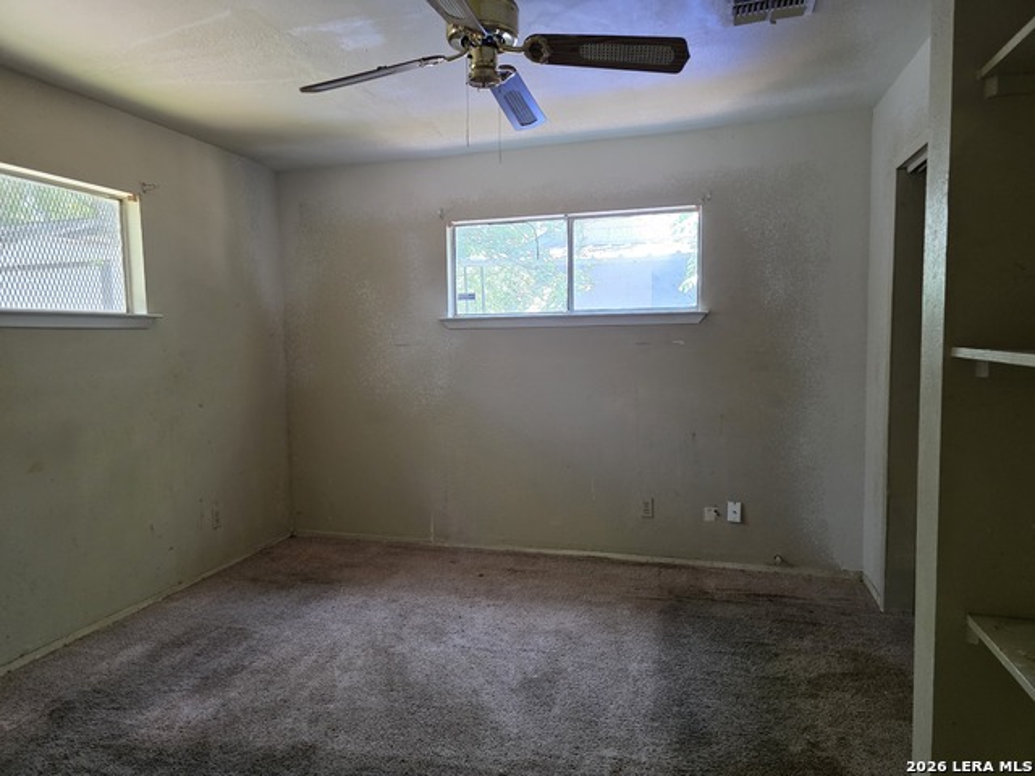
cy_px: 388
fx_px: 688
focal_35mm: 23
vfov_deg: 58.9
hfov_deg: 73.9
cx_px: 518
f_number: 1.7
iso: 500
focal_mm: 6.3
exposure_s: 1/120
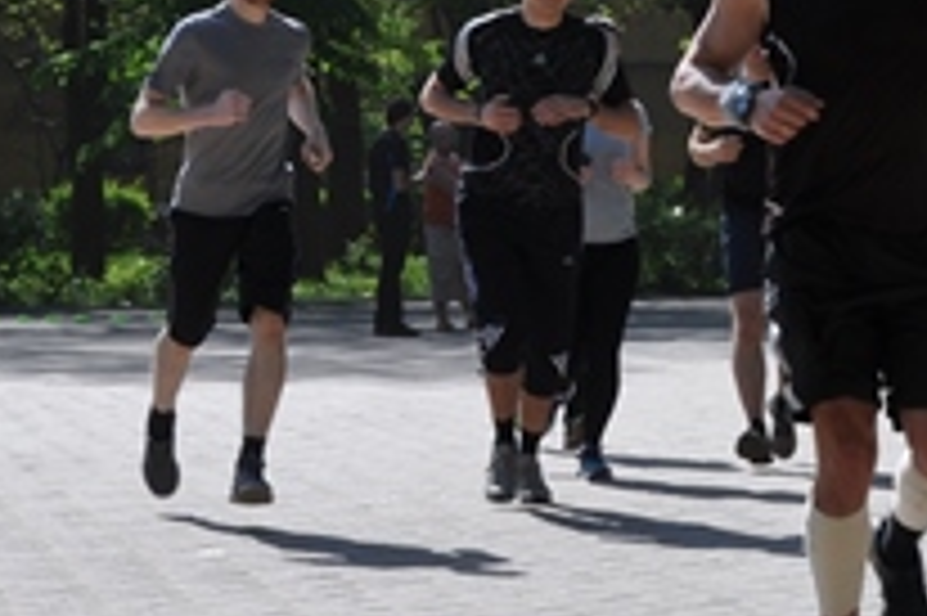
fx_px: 5609
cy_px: 151
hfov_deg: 9.3
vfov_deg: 6.3
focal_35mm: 218
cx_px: 1287
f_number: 13
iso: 200
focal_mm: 50
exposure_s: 1/160
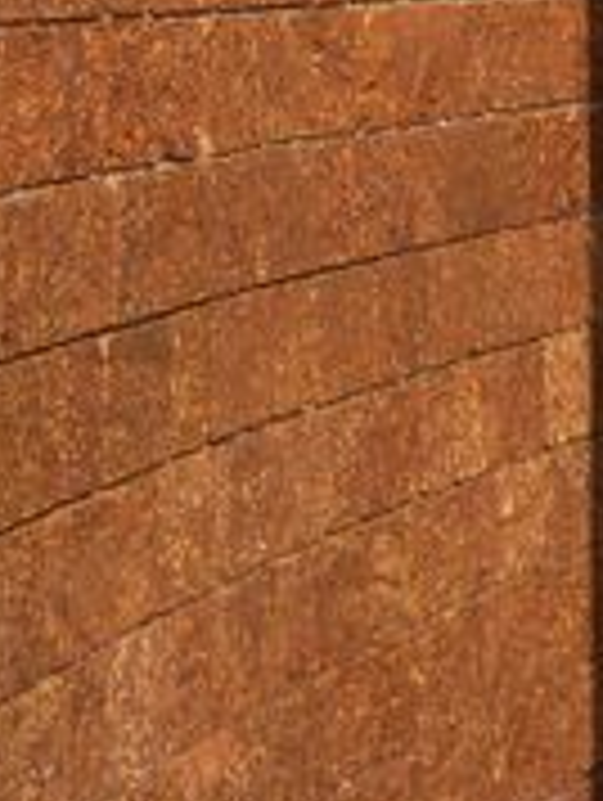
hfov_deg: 13.4
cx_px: 623
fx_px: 2526
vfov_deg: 17.4
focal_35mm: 109
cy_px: -72
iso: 125
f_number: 6.4
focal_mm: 31.5
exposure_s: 1/240
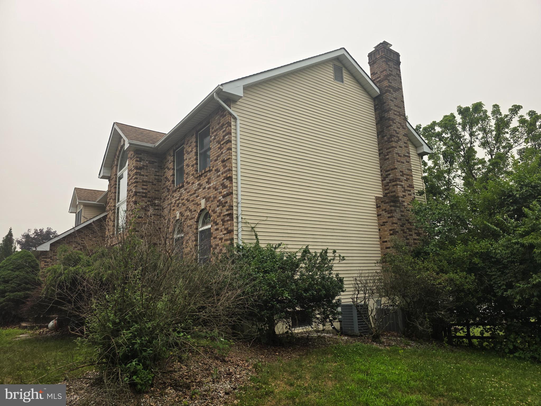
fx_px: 359
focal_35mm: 23
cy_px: 203
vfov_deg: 58.9
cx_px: 270
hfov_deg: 73.9
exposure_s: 1/5017
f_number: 1.7
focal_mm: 6.3
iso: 80
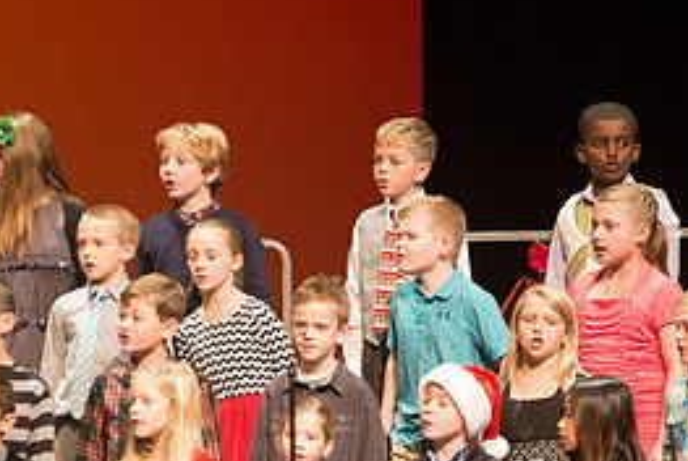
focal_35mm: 441
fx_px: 8437
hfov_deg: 4.7
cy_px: 423
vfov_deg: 3.1
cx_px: 269
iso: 2500
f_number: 2.8
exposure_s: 1/160
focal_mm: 200
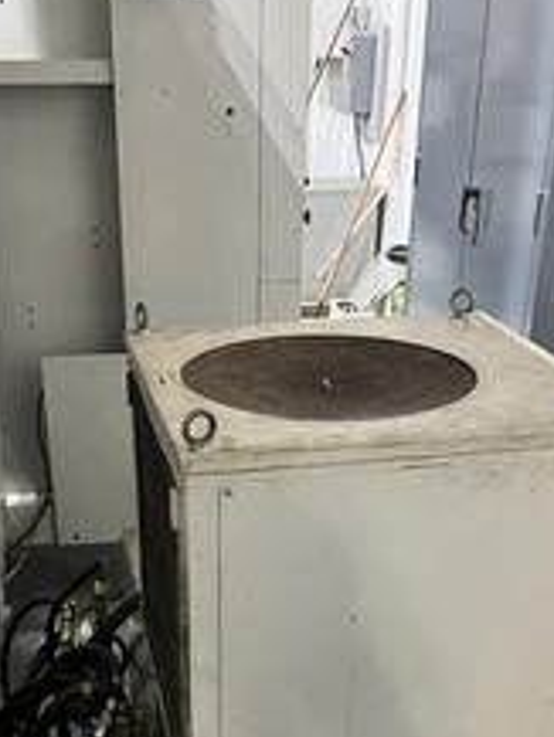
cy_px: 601
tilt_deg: -29.0
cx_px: 224
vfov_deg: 38.0
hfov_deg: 30.2
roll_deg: +0.2
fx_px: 1023
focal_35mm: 48
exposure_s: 1/60
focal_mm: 5.7
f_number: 1.5
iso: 400
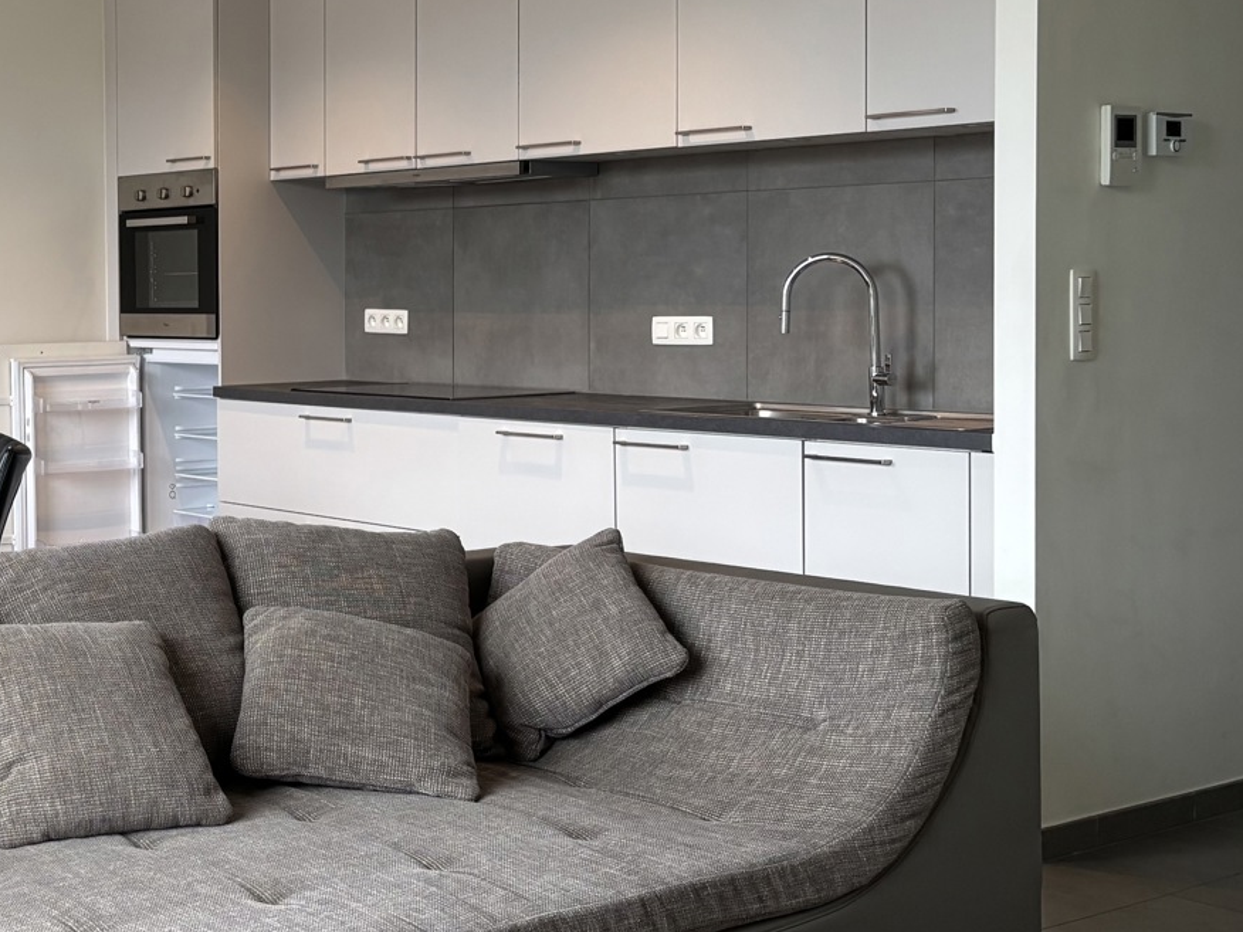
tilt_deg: -2.1
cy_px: 345
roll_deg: +0.6
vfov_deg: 25.6
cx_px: 53
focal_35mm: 57
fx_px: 2047
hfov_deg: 31.7
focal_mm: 5.96
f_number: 1.6
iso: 125
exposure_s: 1/116
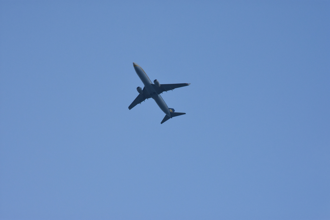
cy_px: 110
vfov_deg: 6.5
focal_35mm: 210
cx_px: 165
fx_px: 1925
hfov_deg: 9.8
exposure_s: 1/640
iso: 2200
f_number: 14
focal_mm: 140
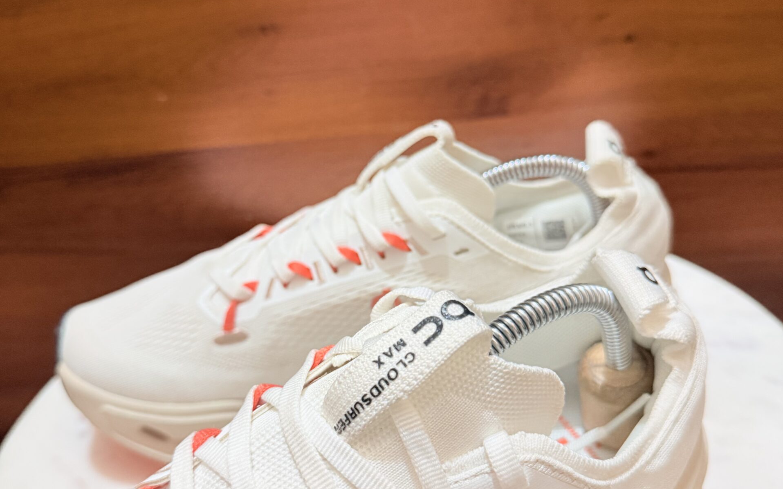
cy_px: 263
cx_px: 392
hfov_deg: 56.7
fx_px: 726
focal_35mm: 34
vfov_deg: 37.3
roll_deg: +6.1
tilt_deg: -29.5
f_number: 1.78
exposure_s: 1/50
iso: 400
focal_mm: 6.76
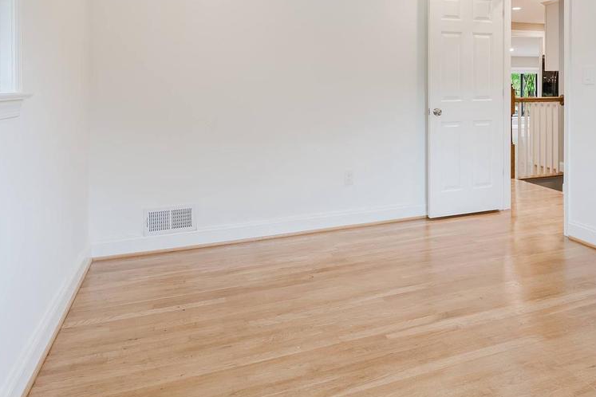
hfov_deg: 66.6
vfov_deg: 46.1
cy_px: 96
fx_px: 447
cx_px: 365
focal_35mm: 27
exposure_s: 1/2
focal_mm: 14
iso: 200
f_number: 9
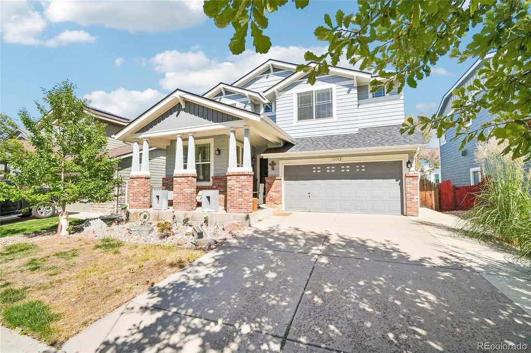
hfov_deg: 100.4
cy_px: 176
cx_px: 266
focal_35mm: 15
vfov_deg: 77.3
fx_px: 221
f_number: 8
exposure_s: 1/4000
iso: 800
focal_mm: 10
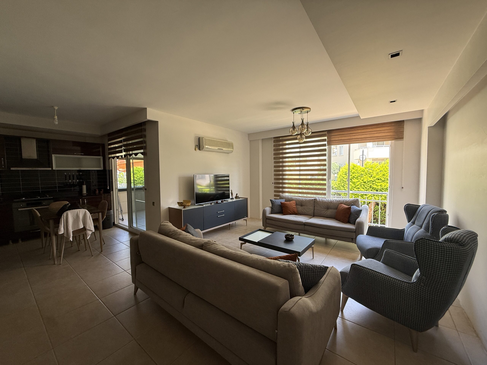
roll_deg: +0.4
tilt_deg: -2.7
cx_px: 244
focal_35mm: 14
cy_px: 182
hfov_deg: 102.1
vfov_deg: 85.7
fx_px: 197
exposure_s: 1/99
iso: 100
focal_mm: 2.22
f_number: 2.2
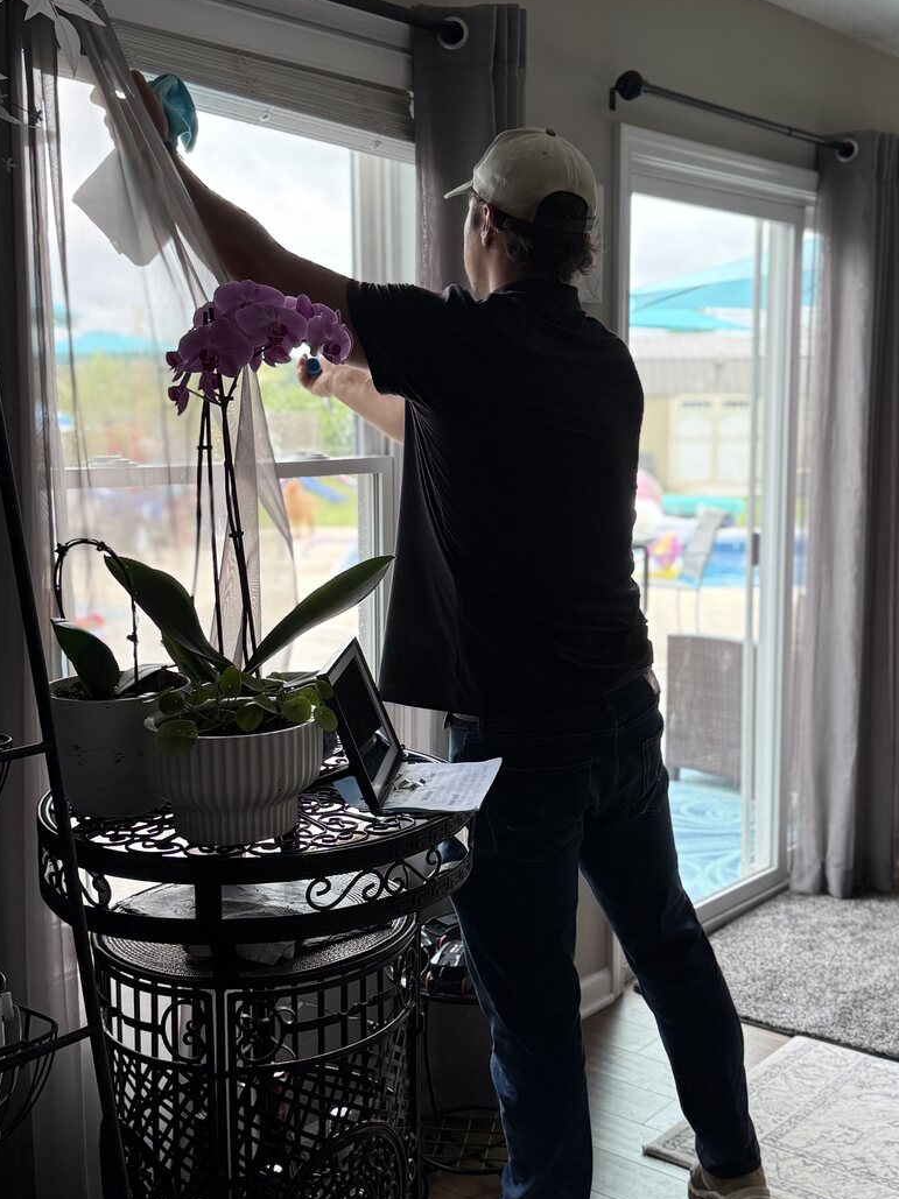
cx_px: 539
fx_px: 1455
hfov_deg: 34.2
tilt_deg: -6.4
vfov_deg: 44.8
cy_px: 574
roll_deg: -0.5
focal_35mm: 42
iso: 200
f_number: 1.78
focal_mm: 6.76
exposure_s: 1/237
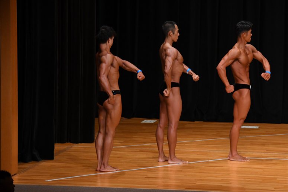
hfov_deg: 9.2
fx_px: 1799
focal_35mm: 225
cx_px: 144
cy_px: 96
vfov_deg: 6.1
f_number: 5.6
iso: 3200
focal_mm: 150
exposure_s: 1/400
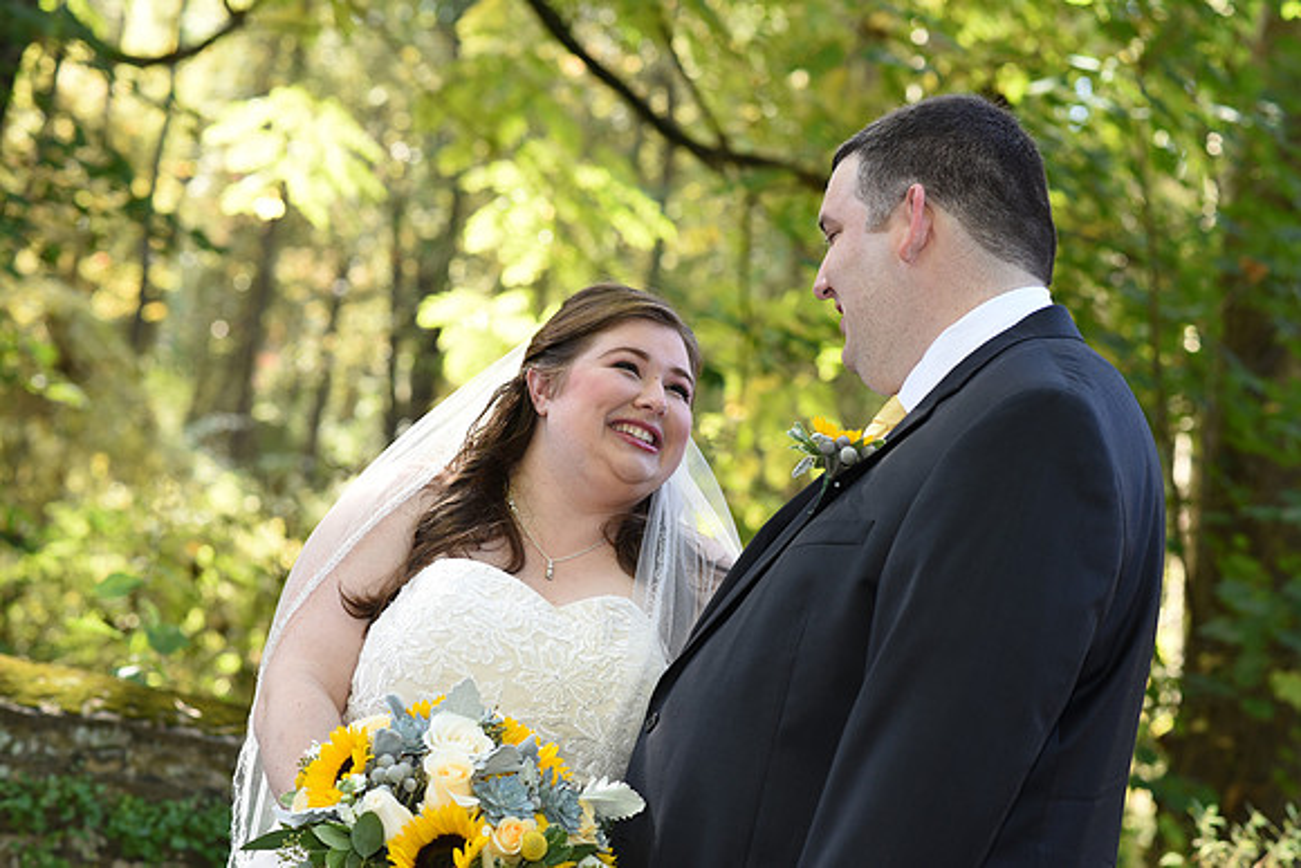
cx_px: 650
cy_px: 434
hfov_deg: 23.9
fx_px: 3072
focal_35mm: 85
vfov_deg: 16.1
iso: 500
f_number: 4.5
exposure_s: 1/200
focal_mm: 85
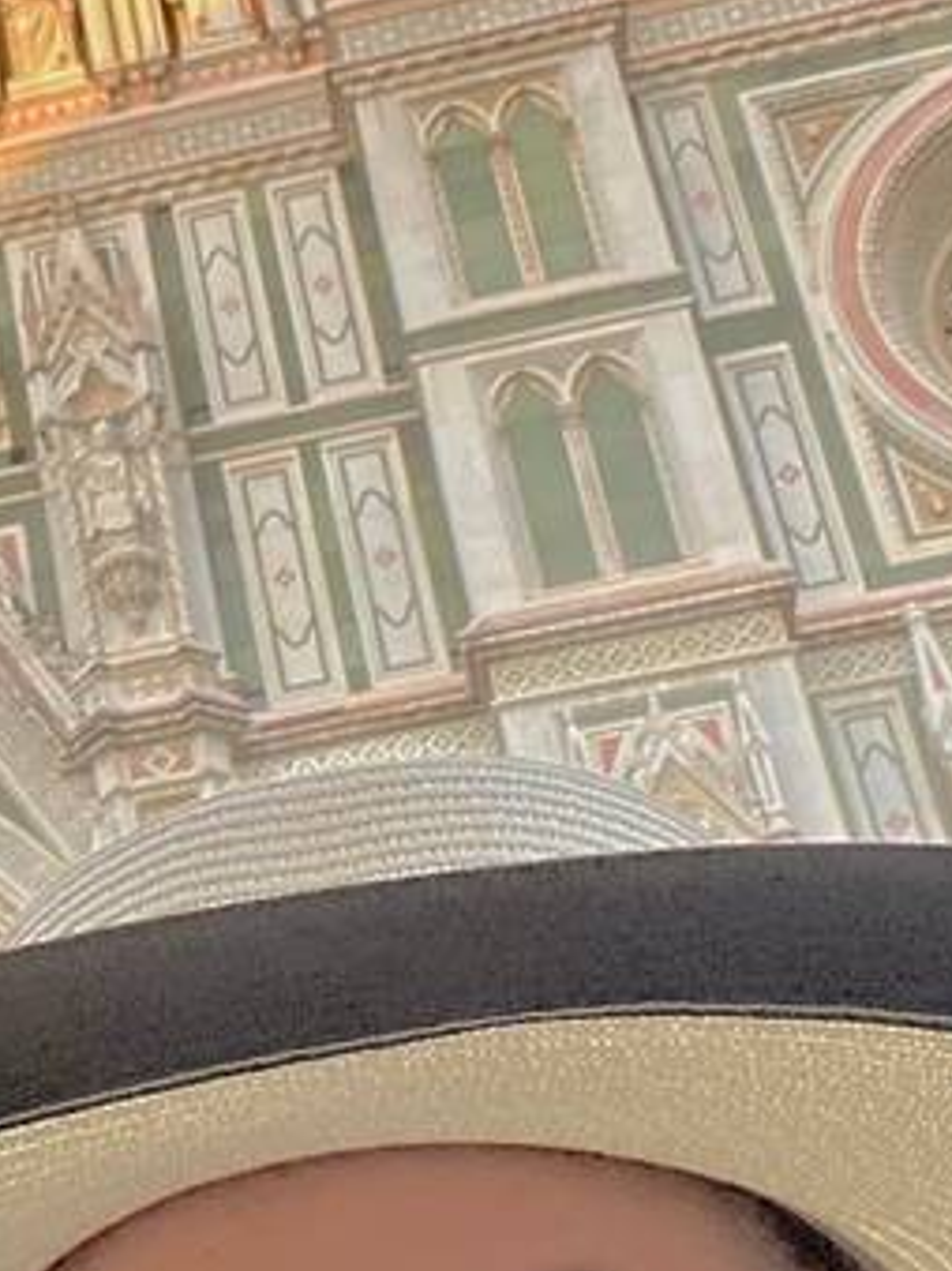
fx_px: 3119
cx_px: -225
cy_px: 611
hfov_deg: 16.5
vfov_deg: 23.0
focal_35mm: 85
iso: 64
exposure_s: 1/121
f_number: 2.2
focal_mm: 2.71
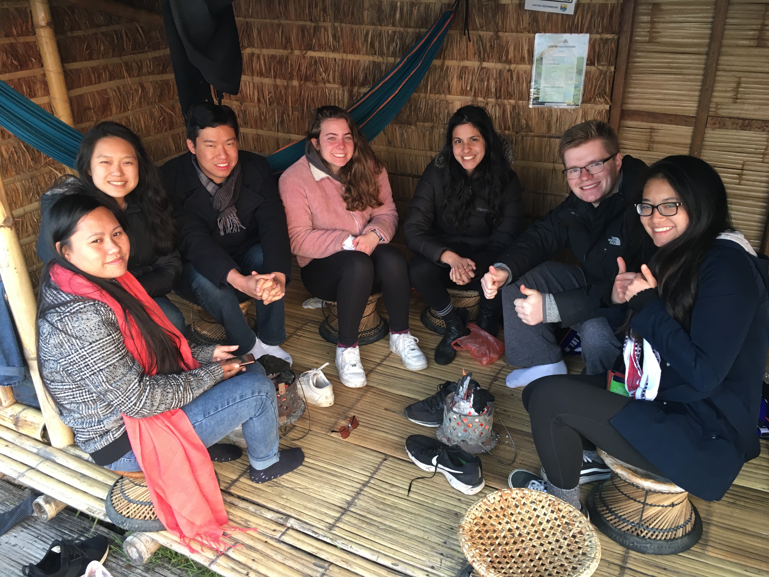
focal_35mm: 29
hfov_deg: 61.7
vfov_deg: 48.2
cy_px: 288
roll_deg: +1.7
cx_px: 384
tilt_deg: -26.4
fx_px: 644
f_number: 2.2
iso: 80
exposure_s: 1/33
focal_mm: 4.15
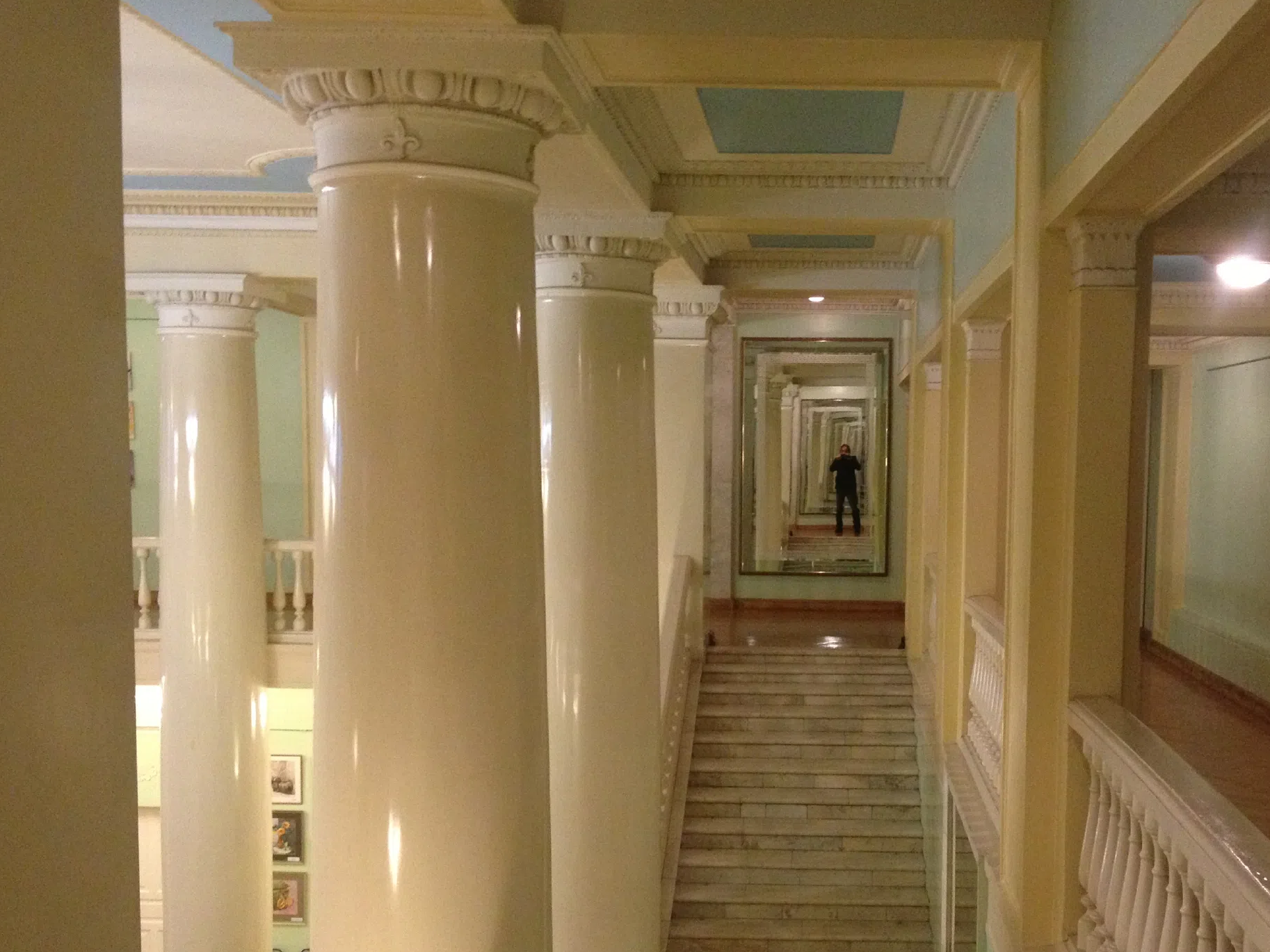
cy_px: 584
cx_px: 786
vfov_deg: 31.4
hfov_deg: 41.0
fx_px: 1688
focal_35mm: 46
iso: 320
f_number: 2.4
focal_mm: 4.28
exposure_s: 1/20
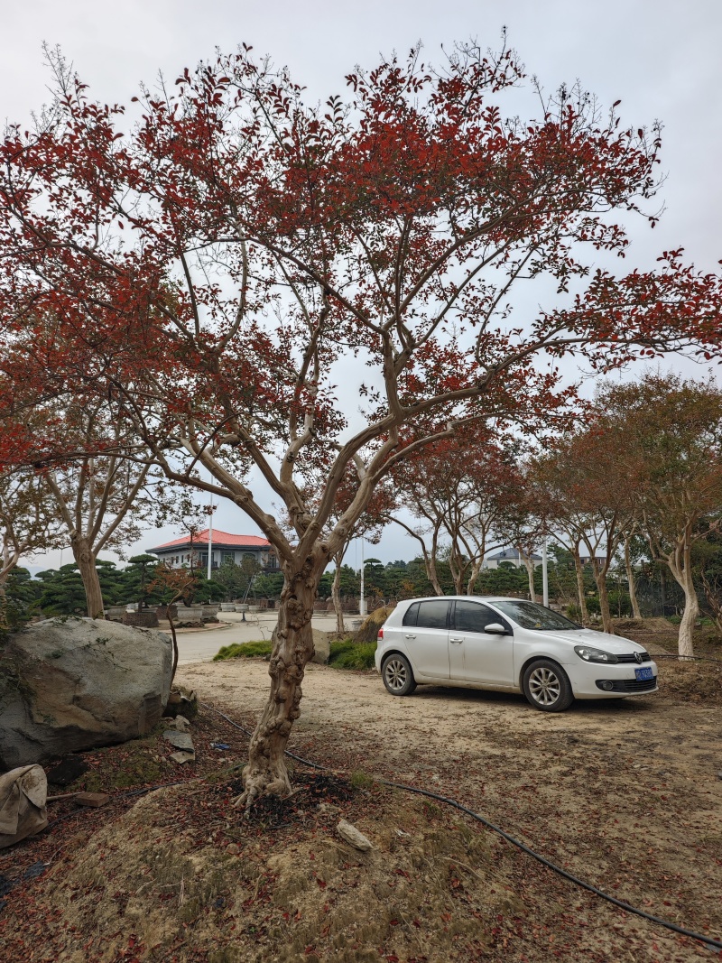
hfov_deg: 58.9
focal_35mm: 23
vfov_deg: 73.9
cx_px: 361
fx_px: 640
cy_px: 482
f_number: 1.6
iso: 50
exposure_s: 1/833
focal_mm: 6.55
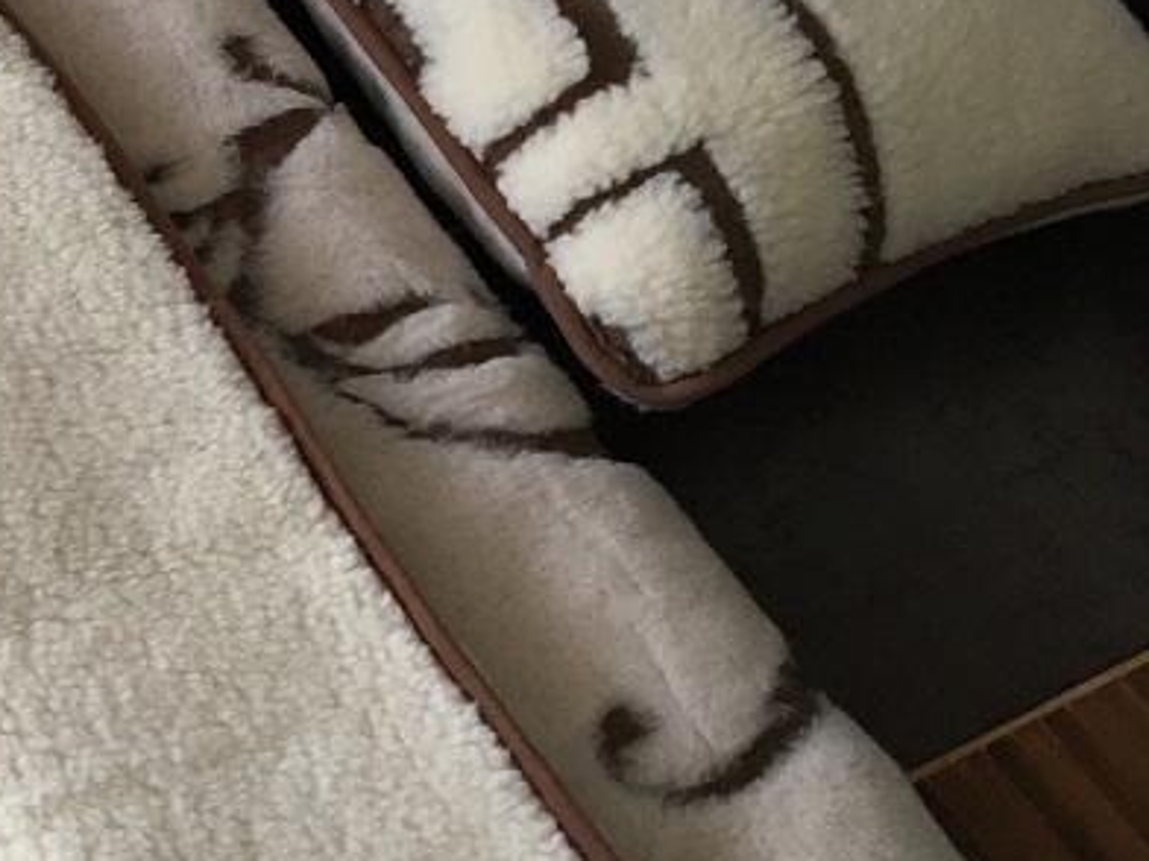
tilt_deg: -56.9
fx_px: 2456
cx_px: -311
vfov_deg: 19.9
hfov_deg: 23.5
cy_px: 381
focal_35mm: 74
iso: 125
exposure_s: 1/33
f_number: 2.2
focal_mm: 4.15
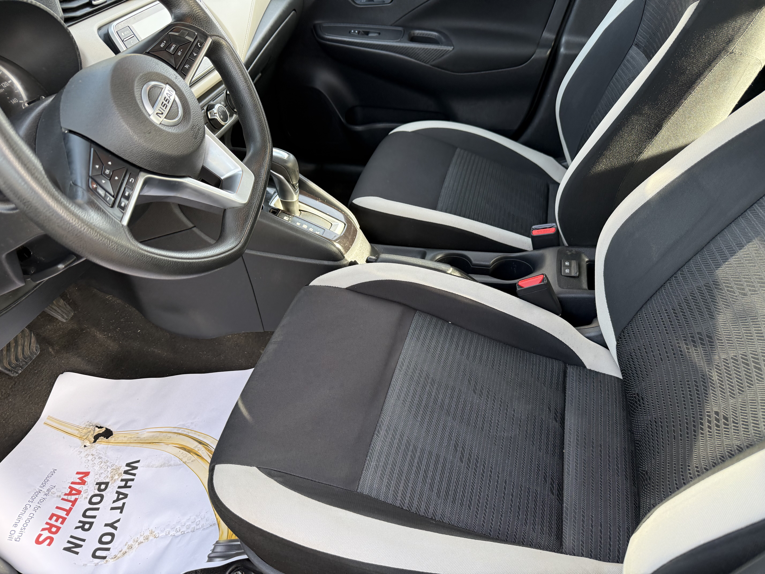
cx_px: 382
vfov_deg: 56.8
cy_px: 287
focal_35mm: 24
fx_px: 530
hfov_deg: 71.6
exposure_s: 1/130
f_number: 1.78
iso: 125
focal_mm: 6.76
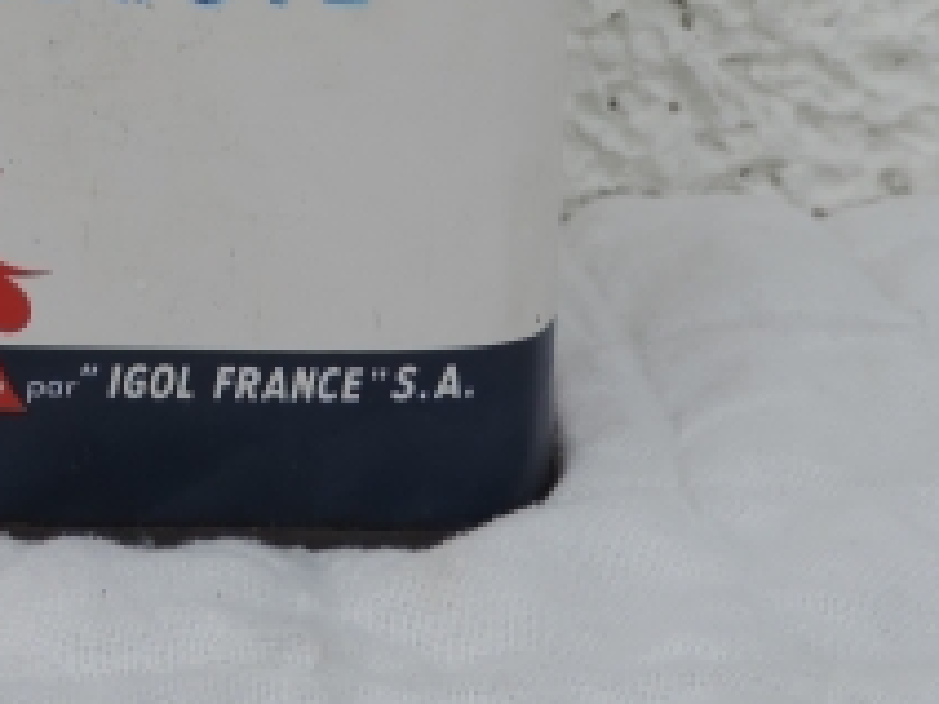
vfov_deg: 19.8
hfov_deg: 28.0
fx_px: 1845
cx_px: 199
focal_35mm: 68
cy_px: -226
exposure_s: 1/1000
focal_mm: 4.3
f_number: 3
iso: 80
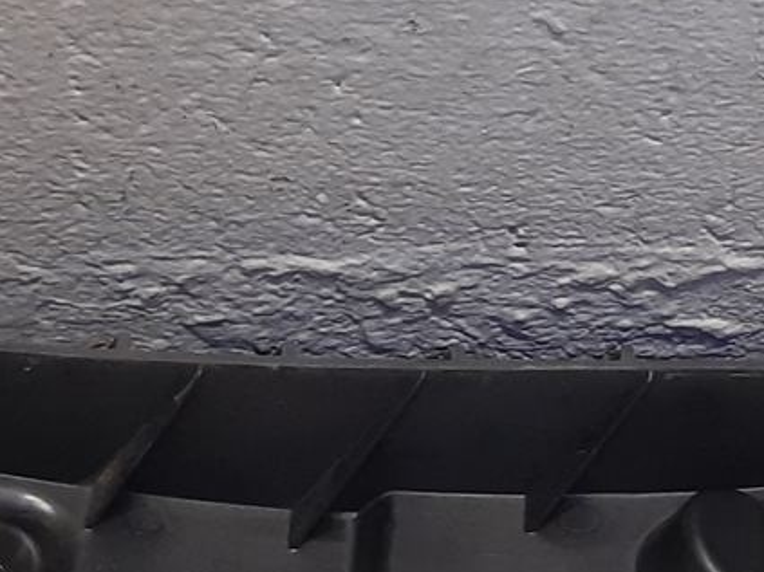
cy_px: 224
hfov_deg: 15.5
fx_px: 2780
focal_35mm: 126
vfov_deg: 11.8
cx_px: 692
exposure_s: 1/50
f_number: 1.7
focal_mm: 3.93
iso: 160
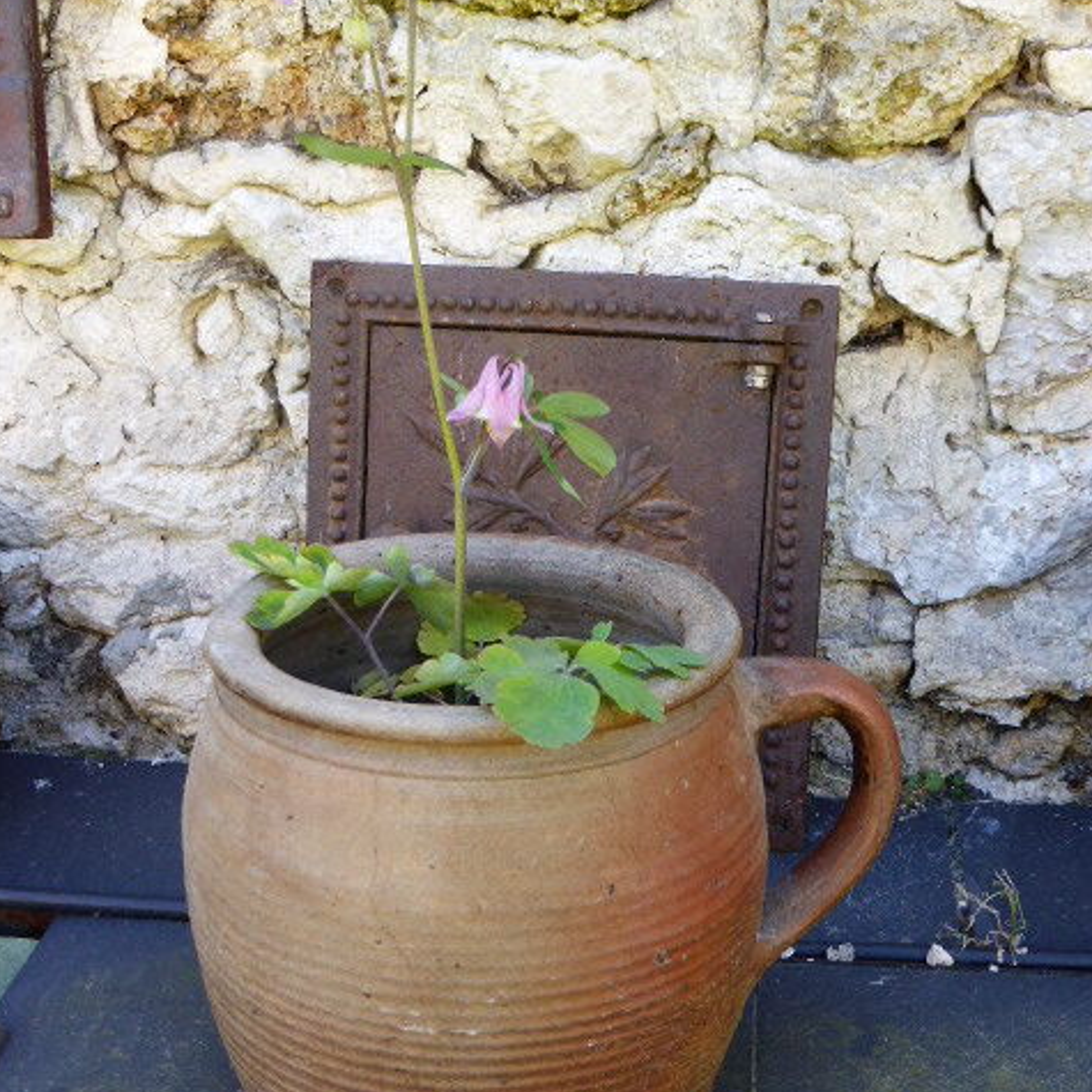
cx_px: 543
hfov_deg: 30.6
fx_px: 1999
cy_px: 612
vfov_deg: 30.5
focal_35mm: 56
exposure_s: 1/60
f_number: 4.2
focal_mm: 8.5
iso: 125
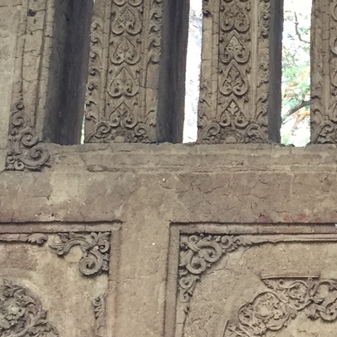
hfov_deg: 16.8
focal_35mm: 101
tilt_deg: +15.6
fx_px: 1112
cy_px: 106
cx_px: 349
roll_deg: -0.7
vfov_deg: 17.2
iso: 125
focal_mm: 4.15
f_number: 2.2
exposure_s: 1/30
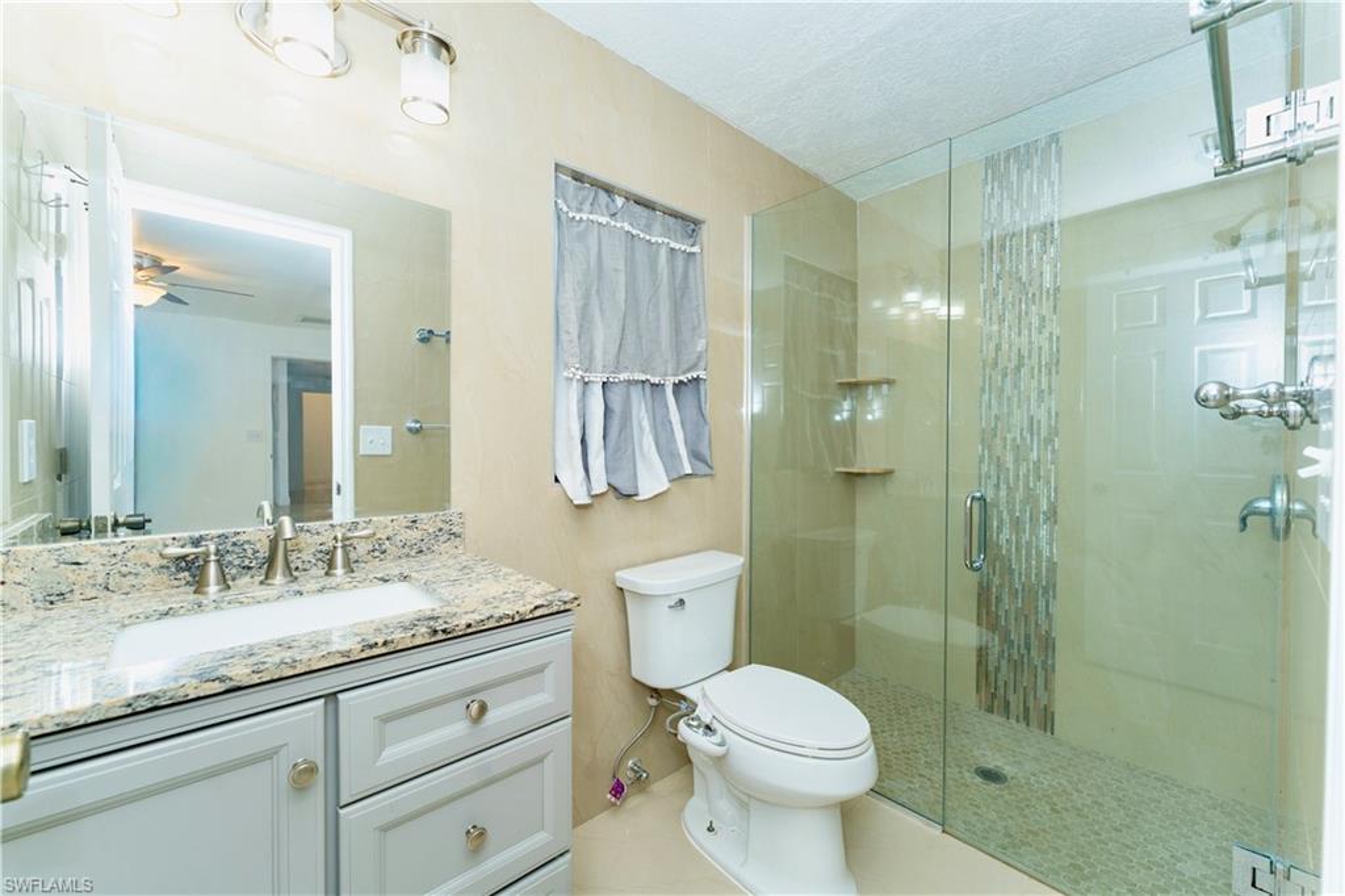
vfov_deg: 81.2
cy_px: 448
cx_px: 672
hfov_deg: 104.3
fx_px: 523
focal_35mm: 14
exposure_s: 1/50
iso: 200
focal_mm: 14
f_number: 6.3
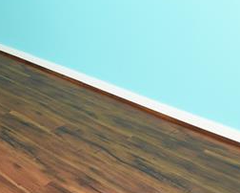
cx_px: -67
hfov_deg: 26.5
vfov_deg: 22.6
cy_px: -52
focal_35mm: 61
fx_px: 434
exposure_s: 1/60
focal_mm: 16
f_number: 4
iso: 100
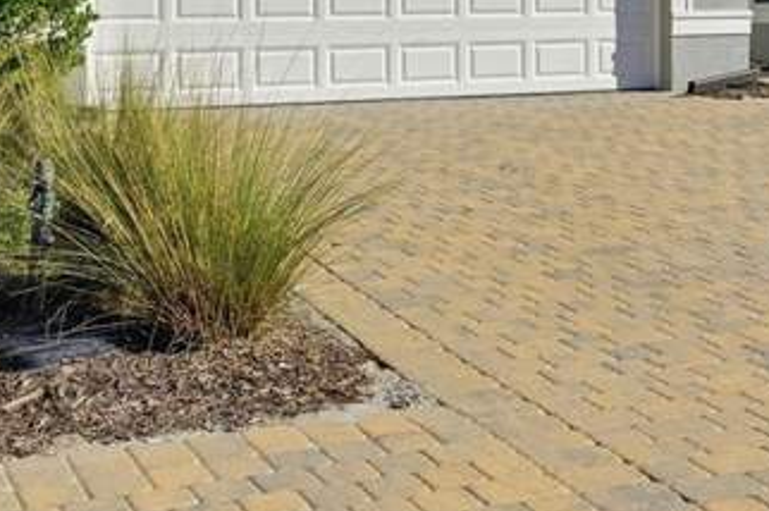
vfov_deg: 18.4
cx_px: 573
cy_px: 0
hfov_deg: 27.7
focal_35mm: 72
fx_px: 1536
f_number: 9
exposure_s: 1/5000
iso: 400
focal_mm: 29
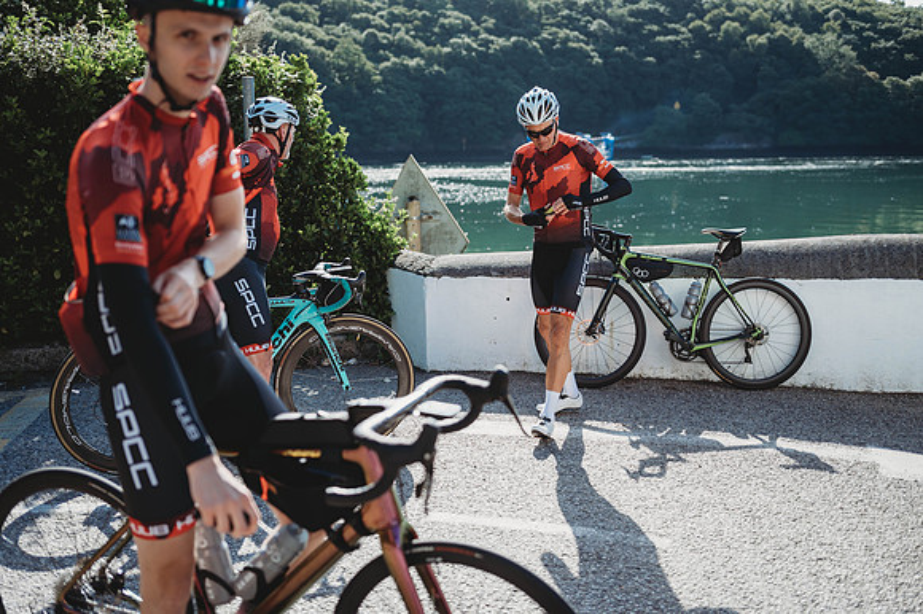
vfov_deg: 33.4
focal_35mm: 40
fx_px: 1025
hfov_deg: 48.5
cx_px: 462
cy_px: 307
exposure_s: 1/2000
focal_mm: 40
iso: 100
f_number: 2.5
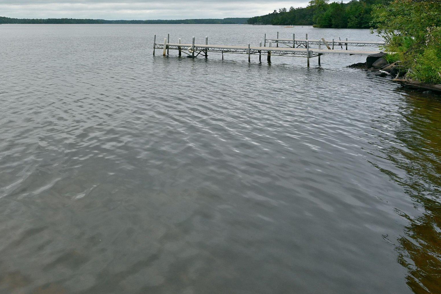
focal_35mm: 34
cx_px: 20
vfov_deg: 36.2
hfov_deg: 48.1
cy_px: 23
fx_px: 416
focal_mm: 17
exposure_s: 1/1250
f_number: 5.6
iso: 250
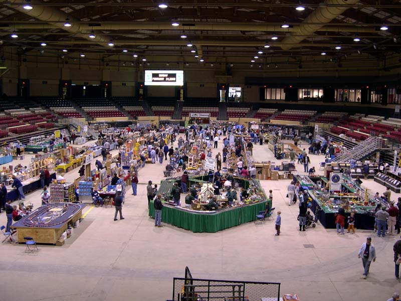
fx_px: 440
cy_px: 150
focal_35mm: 38
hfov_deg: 49.0
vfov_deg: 37.7
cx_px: 200
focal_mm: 8
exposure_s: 1/9
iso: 100
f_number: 2.8
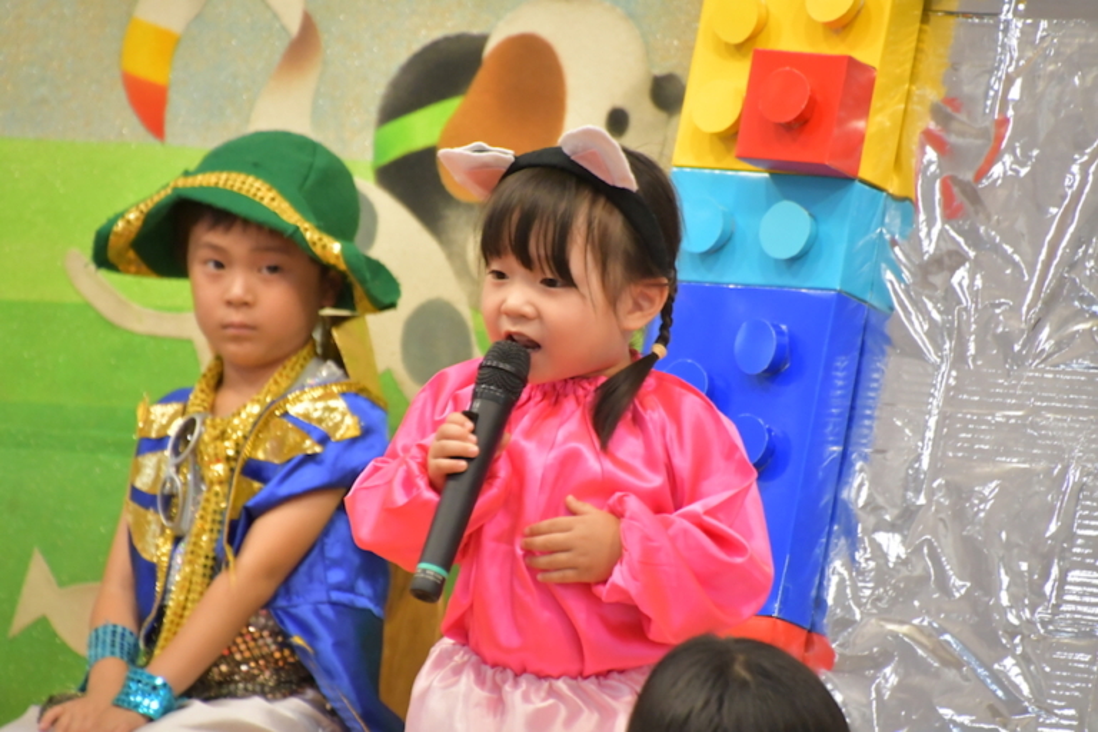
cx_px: 549
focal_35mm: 450
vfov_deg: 3.1
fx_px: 13724
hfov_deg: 4.6
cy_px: 366
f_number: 6.3
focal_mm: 300
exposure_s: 1/320
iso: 6400
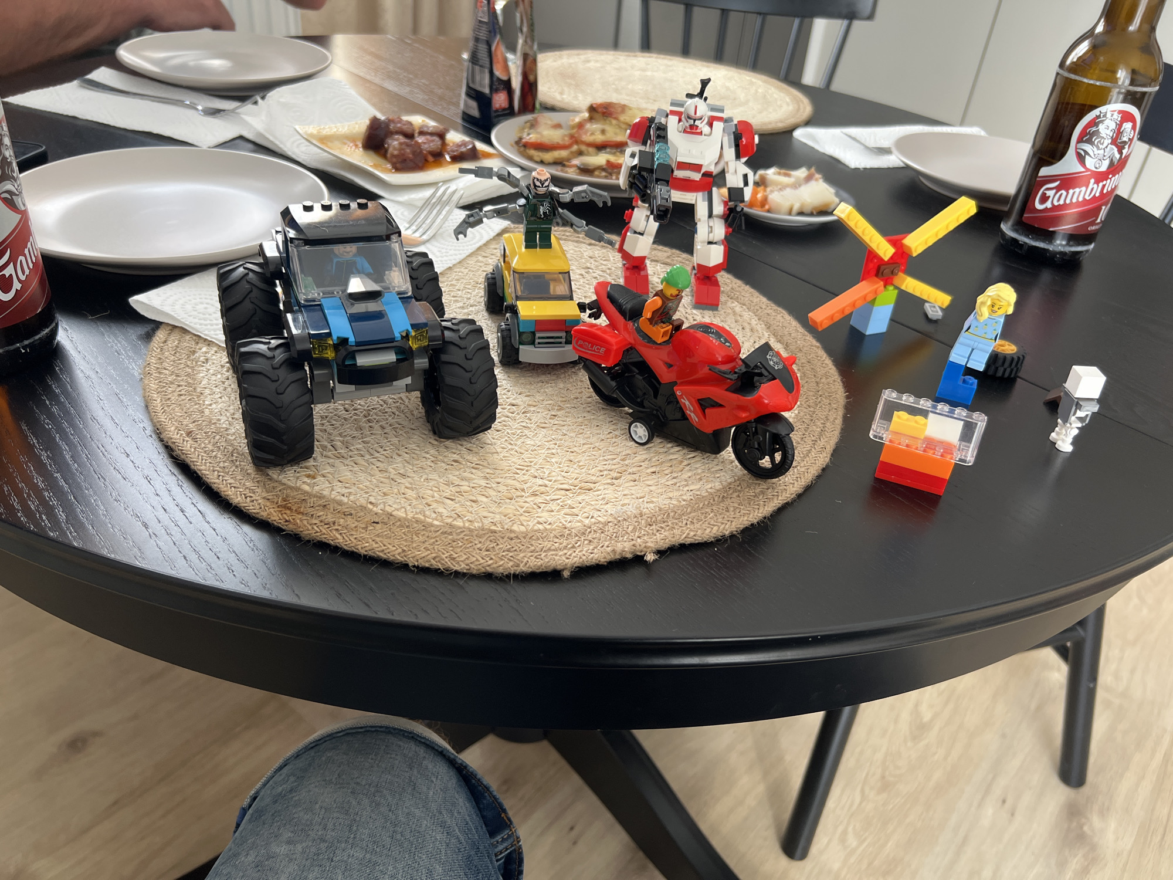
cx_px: 586
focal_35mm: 26
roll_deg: -5.6
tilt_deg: -34.2
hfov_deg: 67.3
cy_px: 440
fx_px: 881
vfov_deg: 53.1
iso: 125
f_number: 1.5
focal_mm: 5.7
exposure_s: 1/121
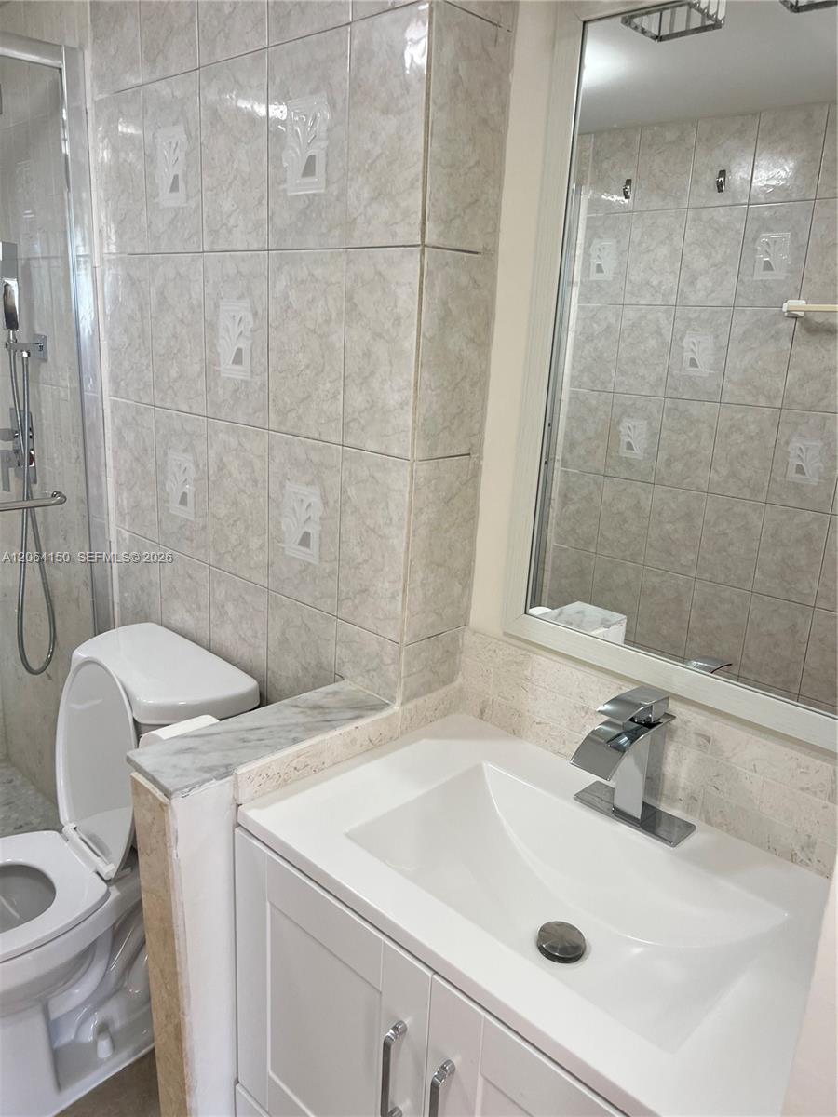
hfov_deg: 53.1
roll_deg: -4.5
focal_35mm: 26
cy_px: 558
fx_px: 839
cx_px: 419
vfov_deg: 67.3
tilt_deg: -14.5
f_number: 1.5
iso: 64
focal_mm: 5.7
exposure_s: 1/162
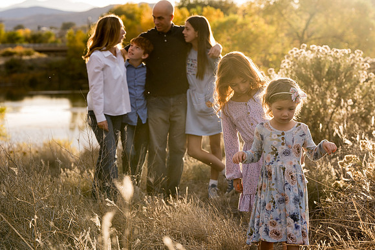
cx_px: 188
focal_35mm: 115
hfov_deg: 17.8
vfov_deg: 11.9
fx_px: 1198
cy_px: 125
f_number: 6.3
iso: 640
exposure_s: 1/250
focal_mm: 115
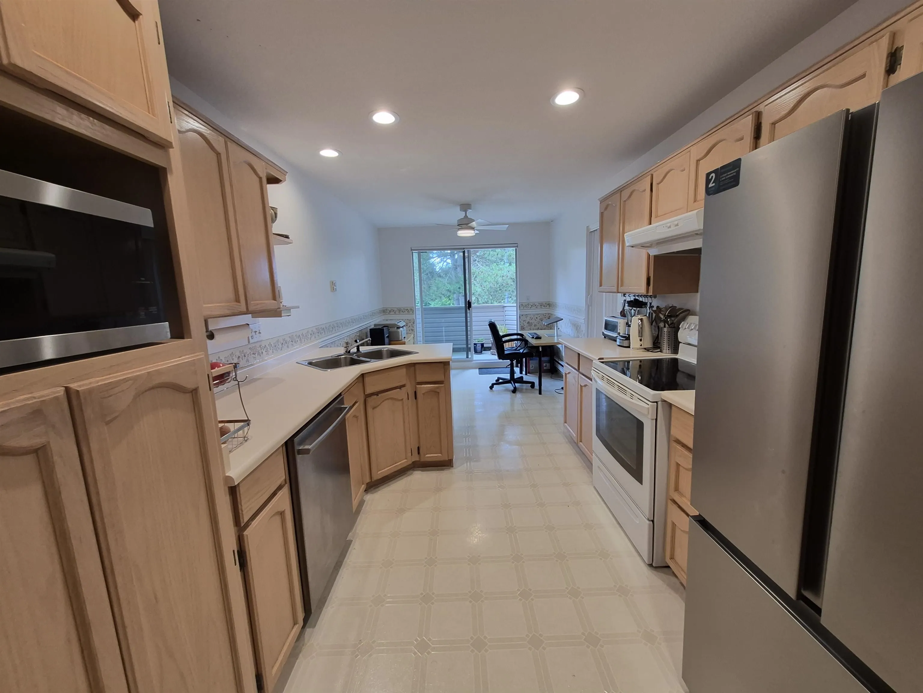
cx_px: 462
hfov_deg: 106.2
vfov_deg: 89.9
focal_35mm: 13
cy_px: 346
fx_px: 347
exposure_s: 1/60
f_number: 2.2
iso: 125
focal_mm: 1.74
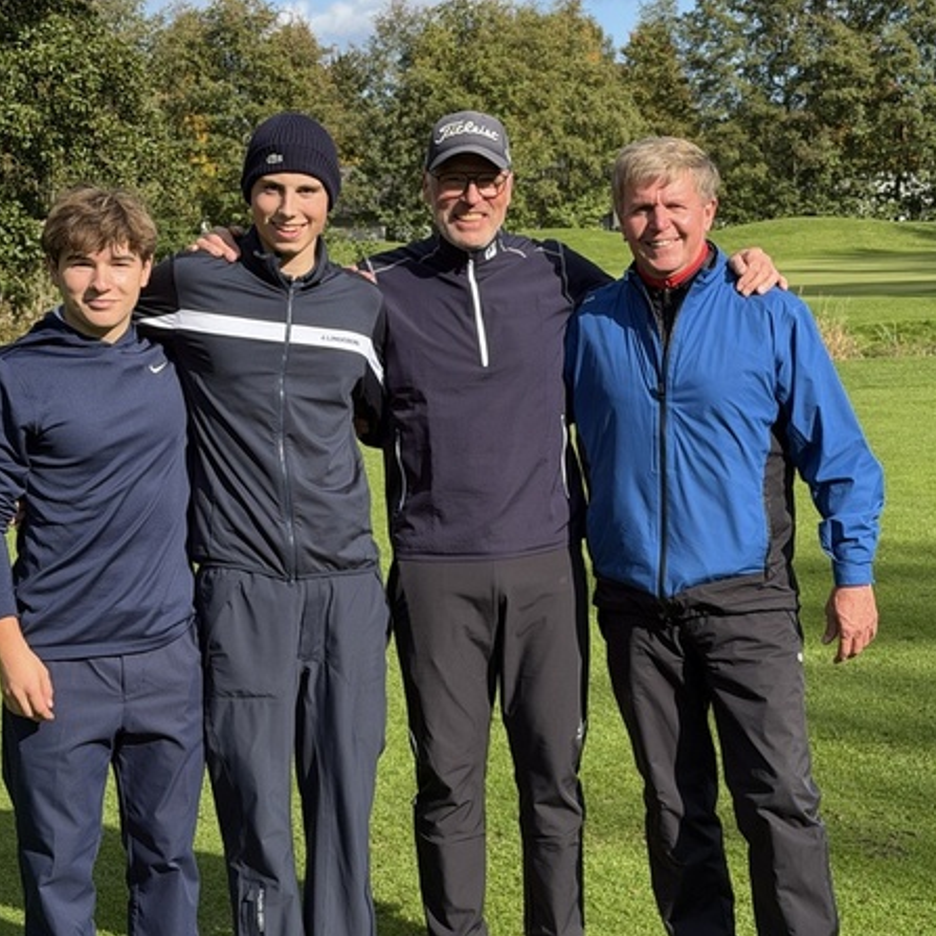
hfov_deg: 30.0
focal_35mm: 57
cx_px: 511
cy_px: 469
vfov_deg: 30.0
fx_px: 1744
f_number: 1.78
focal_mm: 6.76
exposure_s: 1/3226
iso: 64
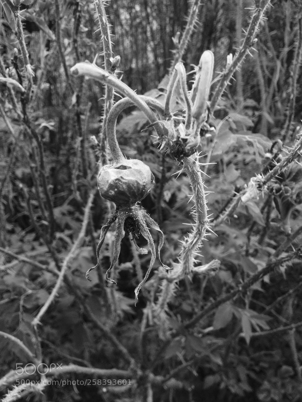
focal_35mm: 35
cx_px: 151
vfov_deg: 52.6
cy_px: 201
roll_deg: -0.4
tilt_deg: -21.9
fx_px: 407
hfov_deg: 40.7
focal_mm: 4.28
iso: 50
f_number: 2.4
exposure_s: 1/181
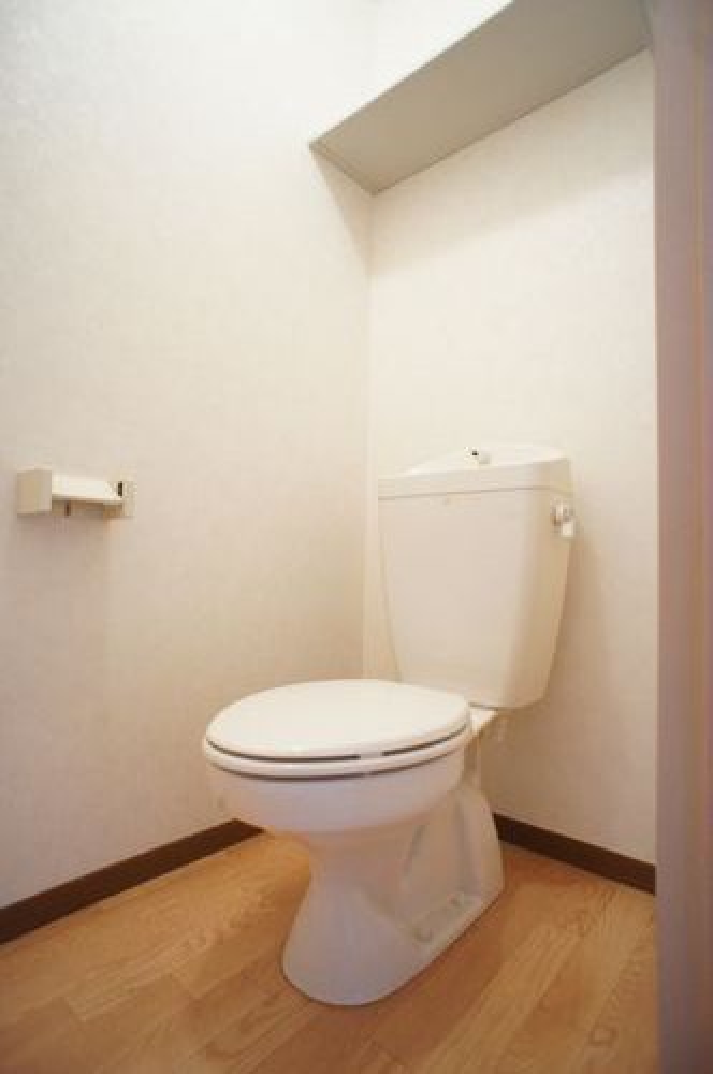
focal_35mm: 24
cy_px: 537
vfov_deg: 73.8
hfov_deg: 53.0
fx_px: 715
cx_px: 356
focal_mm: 16
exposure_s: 1/30
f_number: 2.8
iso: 800
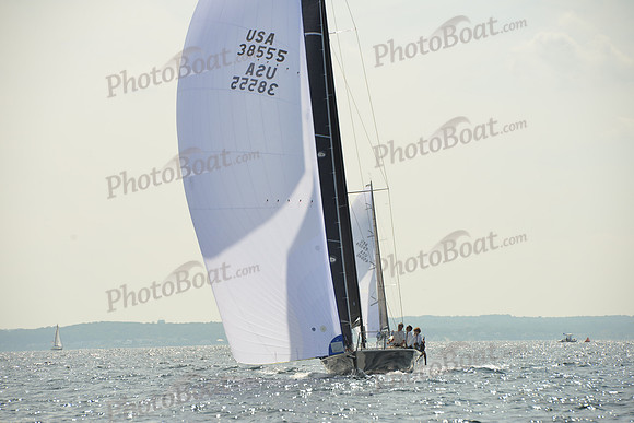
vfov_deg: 6.9
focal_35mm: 200
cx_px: 317
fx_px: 3523
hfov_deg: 10.3
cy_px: 212
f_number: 10
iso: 320
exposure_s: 1/1250
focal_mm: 200
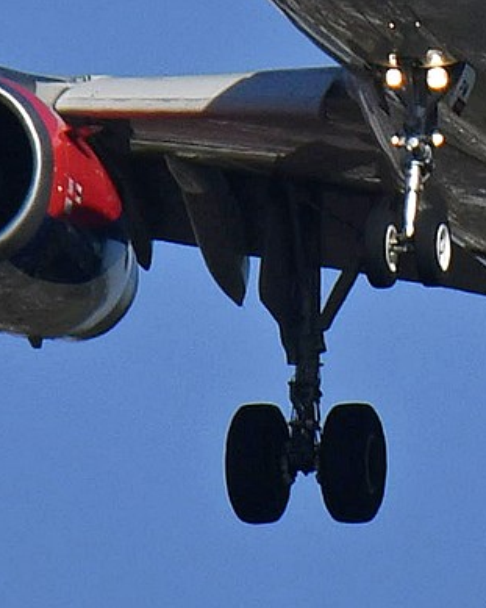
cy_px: 55
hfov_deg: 0.7
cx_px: 695
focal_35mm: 2319
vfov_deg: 0.8
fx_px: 41711
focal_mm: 400
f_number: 11
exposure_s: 1/800
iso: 140
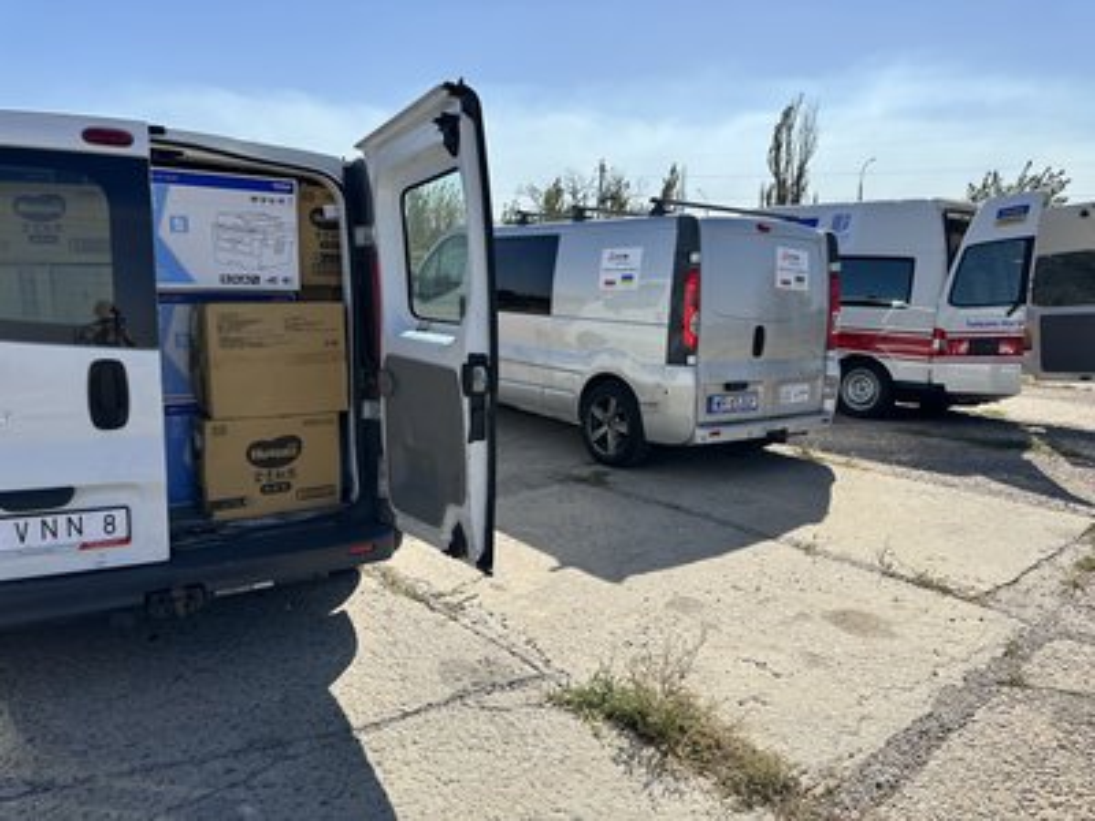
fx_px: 759
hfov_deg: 71.6
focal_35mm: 24
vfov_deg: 56.8
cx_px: 548
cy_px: 410
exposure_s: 1/5525
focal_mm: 6.86
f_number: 1.78
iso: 80
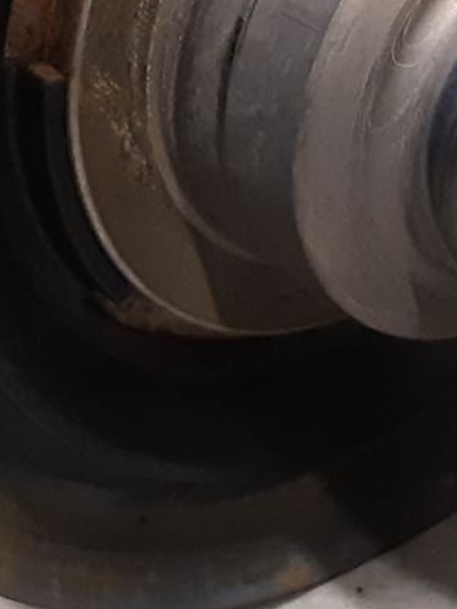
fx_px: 2374
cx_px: 488
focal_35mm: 135
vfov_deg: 14.5
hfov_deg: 10.9
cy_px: 88
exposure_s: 1/50
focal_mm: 3.93
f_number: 1.7
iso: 250
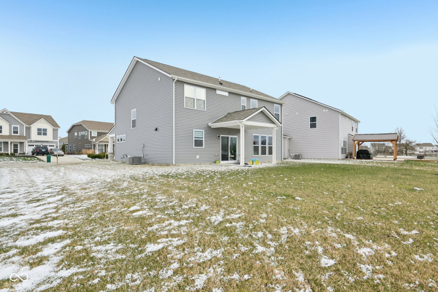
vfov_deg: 61.9
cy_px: 146
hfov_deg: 84.0
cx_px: 219
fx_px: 243
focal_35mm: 20
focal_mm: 20
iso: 100
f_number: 8
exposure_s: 1/160
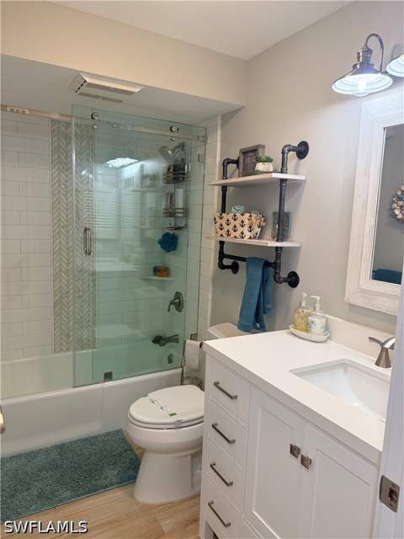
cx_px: 202
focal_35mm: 24
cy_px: 270
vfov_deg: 71.6
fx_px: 373
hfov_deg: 56.8
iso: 160
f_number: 1.78
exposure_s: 1/152
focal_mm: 6.76
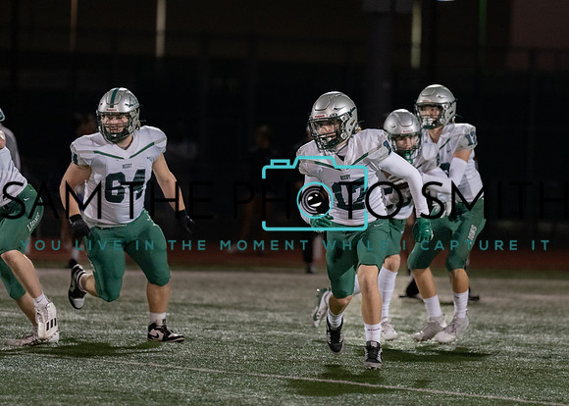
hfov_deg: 5.7
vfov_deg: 4.1
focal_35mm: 351
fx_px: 5671
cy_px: 196
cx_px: 330
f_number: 2.8
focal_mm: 200
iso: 3200
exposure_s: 1/1000
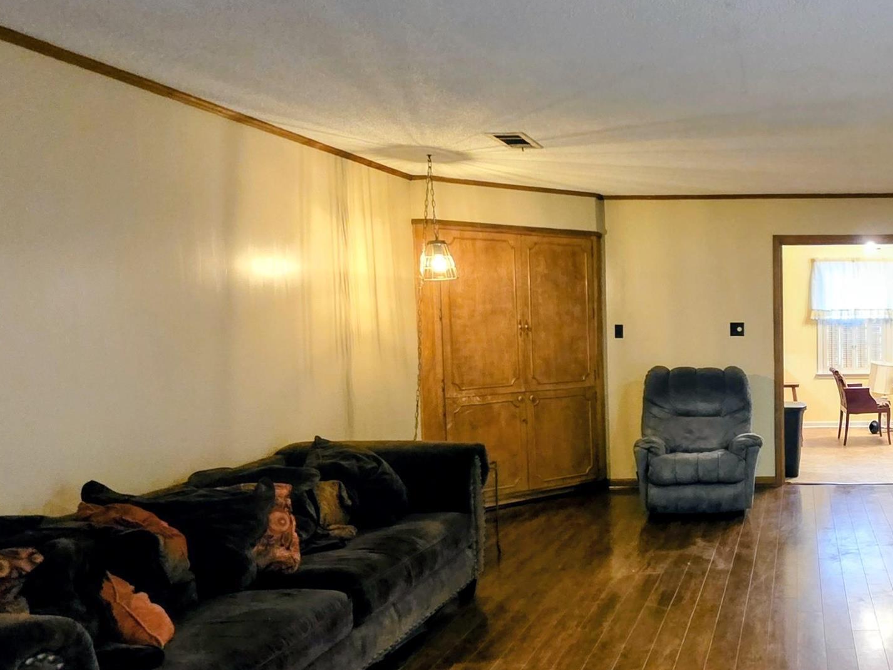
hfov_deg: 55.4
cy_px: 359
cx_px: 797
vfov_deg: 49.7
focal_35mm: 28
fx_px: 722
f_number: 1.9
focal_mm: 2.2
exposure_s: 1/60
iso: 800
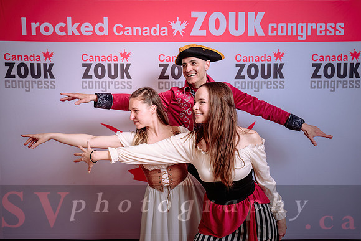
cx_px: 180
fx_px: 361
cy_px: 120
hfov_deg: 53.1
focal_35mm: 36
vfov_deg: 36.9
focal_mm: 34.5
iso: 100
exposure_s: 1/160
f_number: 5
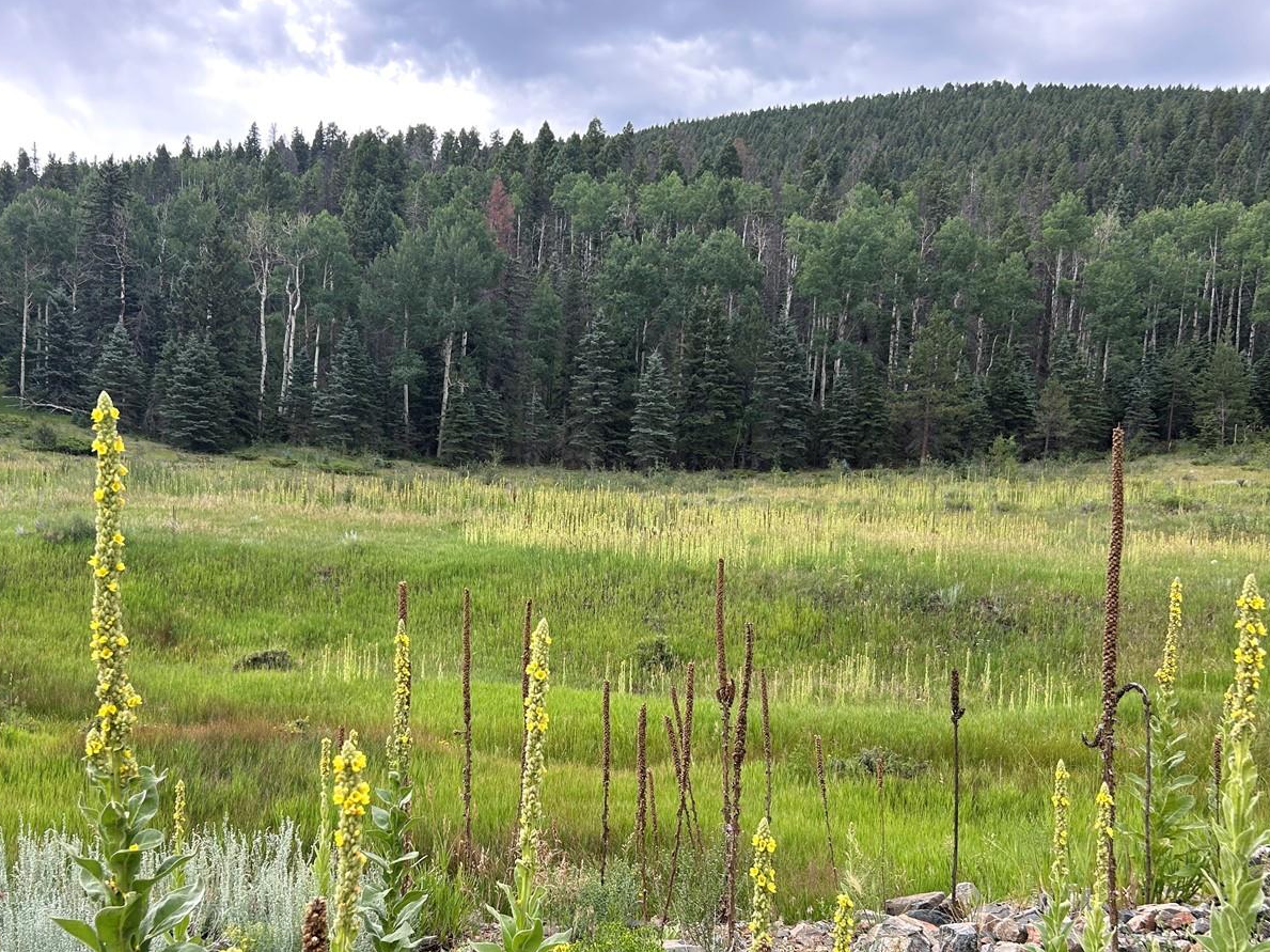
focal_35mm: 35
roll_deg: -2.8
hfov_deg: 52.0
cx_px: 462
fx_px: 1284
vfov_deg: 40.3
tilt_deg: -5.4
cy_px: 621
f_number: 1.5
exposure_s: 1/547
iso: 50
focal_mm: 5.7
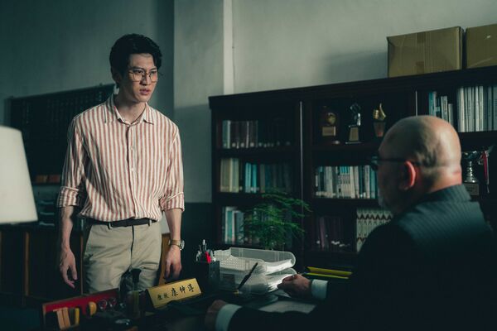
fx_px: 483
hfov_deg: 54.4
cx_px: 248
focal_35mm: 35
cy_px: 166
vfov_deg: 37.9
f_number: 1.8
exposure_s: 1/320
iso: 640
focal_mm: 35
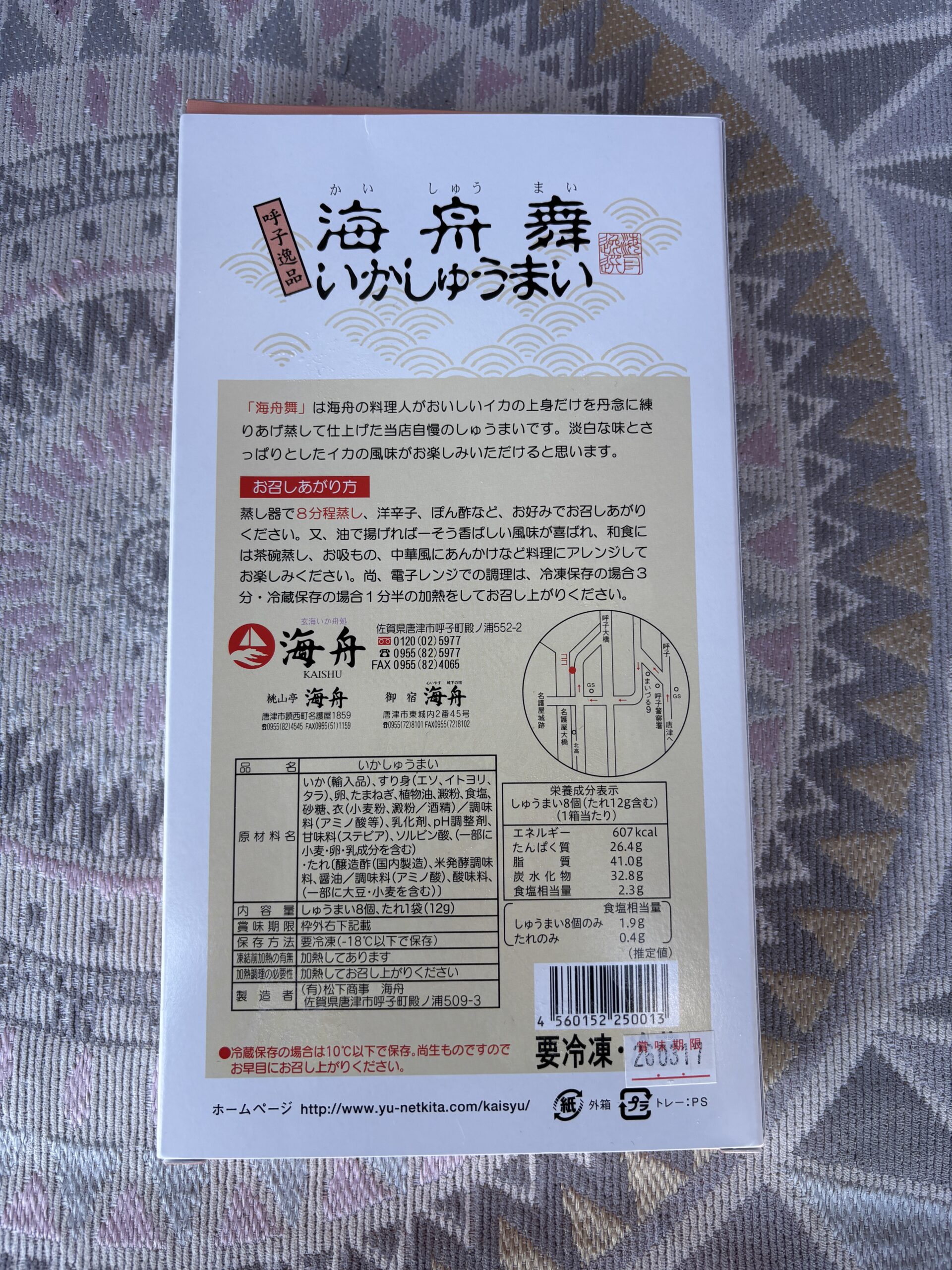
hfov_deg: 53.1
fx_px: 953
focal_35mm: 26
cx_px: 476
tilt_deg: -83.4
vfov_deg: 67.3
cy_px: 635
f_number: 1.6
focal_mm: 5.96
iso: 32
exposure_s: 1/126
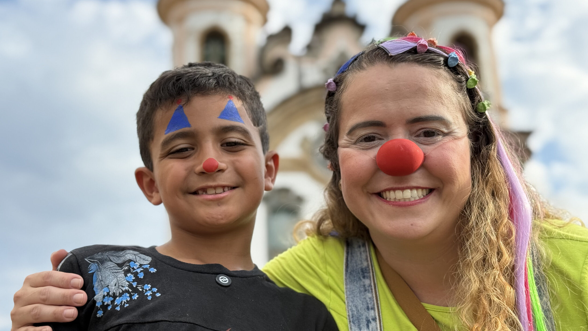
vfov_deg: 22.6
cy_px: 164
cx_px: 291
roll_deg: +2.5
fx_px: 826
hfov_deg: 39.2
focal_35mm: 53
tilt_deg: +23.0
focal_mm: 6.76
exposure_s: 1/1575
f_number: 1.78
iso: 80
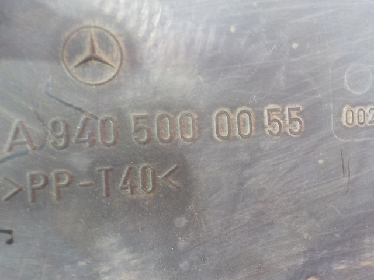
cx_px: 187
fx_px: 324
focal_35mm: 30
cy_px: 140
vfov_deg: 46.8
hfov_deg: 60.0
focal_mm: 4.1
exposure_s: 1/10
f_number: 3.3
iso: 400
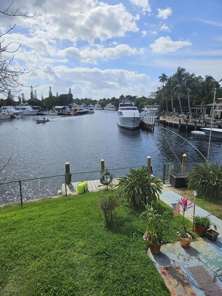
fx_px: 197
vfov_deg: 73.9
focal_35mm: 23
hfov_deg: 58.9
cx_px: 111
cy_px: 148
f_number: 1.8
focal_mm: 5.4
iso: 25
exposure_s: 1/4032
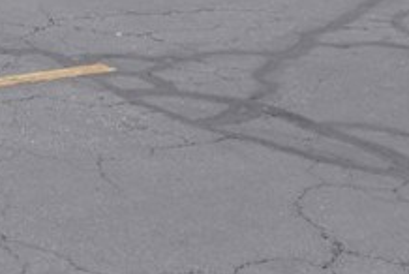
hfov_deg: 14.0
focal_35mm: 136
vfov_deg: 9.7
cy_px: -190
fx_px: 1547
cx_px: -221
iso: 100
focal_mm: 29
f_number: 10
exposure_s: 1/160
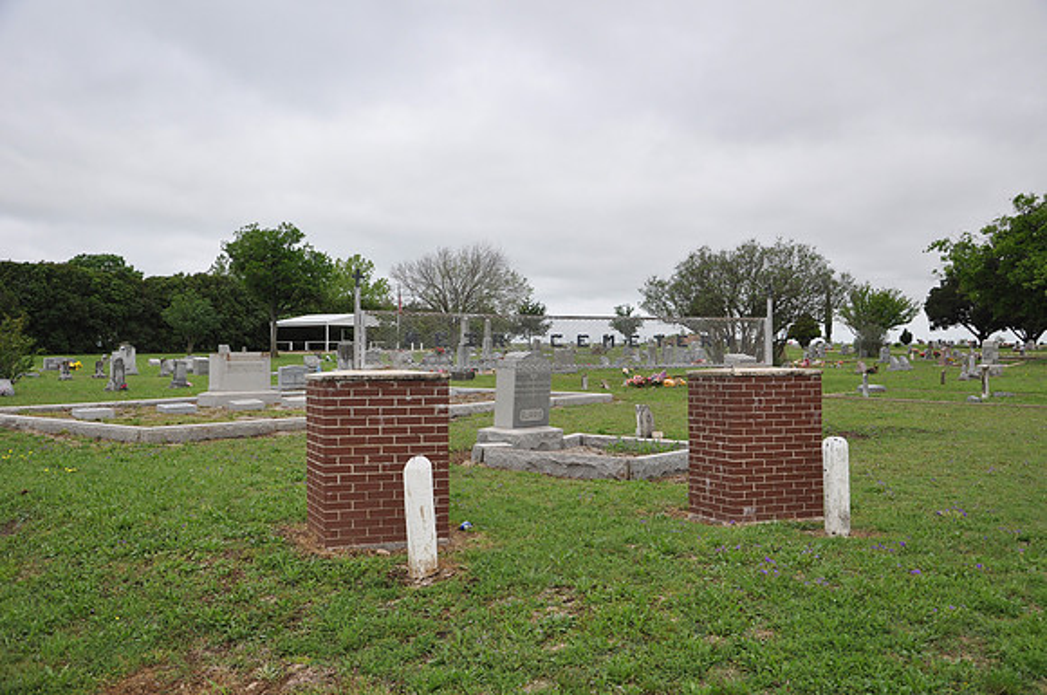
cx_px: 524
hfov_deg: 53.2
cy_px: 348
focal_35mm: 36
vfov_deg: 36.8
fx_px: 1046
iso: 280
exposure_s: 1/125
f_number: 5.6
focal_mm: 24
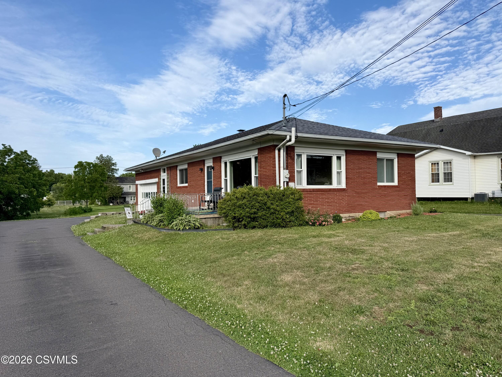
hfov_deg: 71.6
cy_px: 188
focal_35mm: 24
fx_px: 348
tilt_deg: +1.0
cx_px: 251
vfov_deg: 56.8
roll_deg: -0.1
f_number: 1.78
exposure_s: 1/3279
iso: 80
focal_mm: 6.76
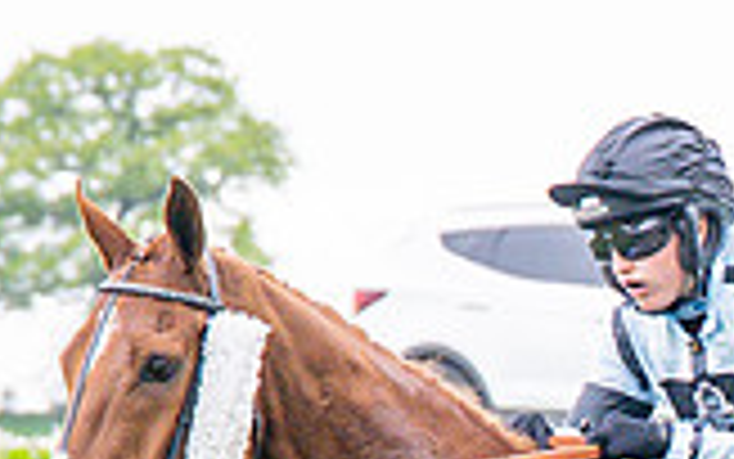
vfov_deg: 2.0
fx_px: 13067
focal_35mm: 653
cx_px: 689
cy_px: 829
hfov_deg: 3.2
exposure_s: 1/1250
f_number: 4
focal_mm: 70
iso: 400
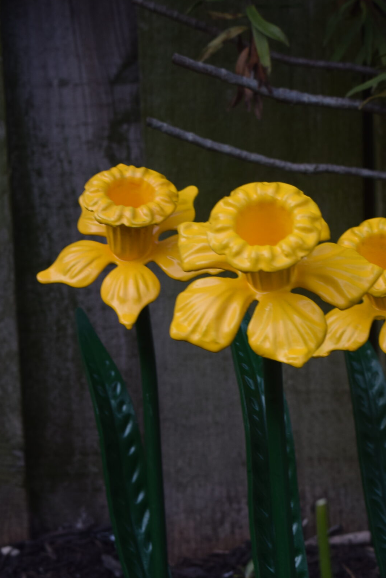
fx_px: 1544
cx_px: 243
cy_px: 443
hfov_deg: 14.2
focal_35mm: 96
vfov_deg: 21.0
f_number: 8
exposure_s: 1/30
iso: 250
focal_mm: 40
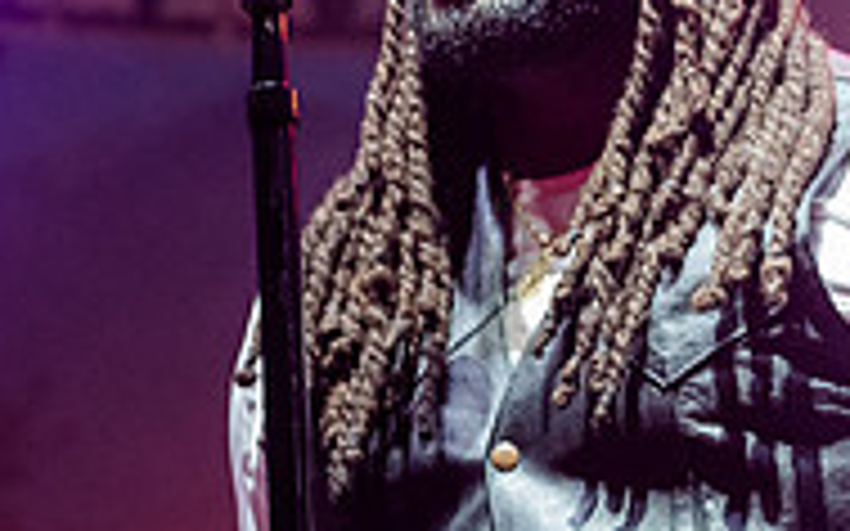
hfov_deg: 9.0
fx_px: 5419
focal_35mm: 234
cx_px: 653
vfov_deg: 5.6
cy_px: 167
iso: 3200
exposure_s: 1/250
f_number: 4
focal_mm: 62
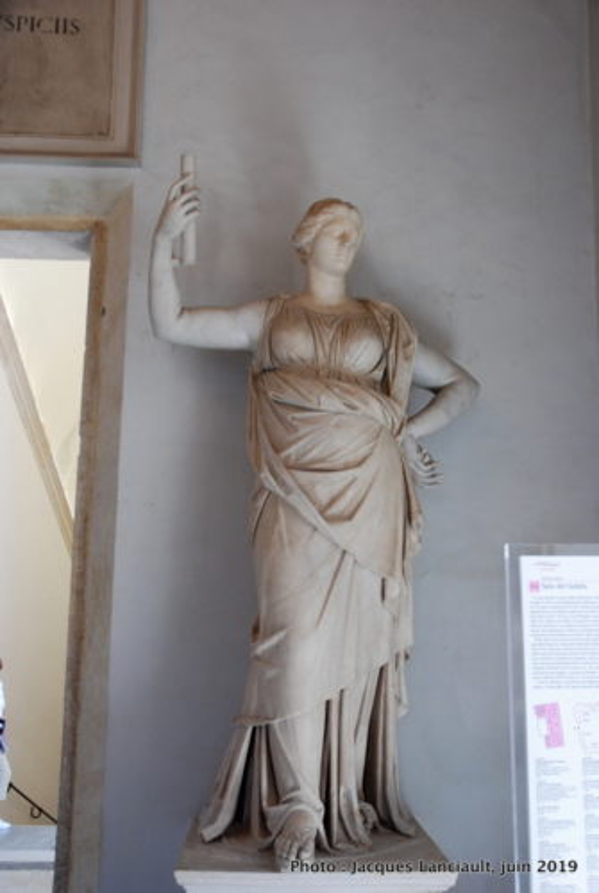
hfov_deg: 35.6
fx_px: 933
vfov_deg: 51.2
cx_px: 300
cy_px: 446
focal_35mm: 38
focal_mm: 25
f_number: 5.6
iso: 800
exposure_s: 1/100
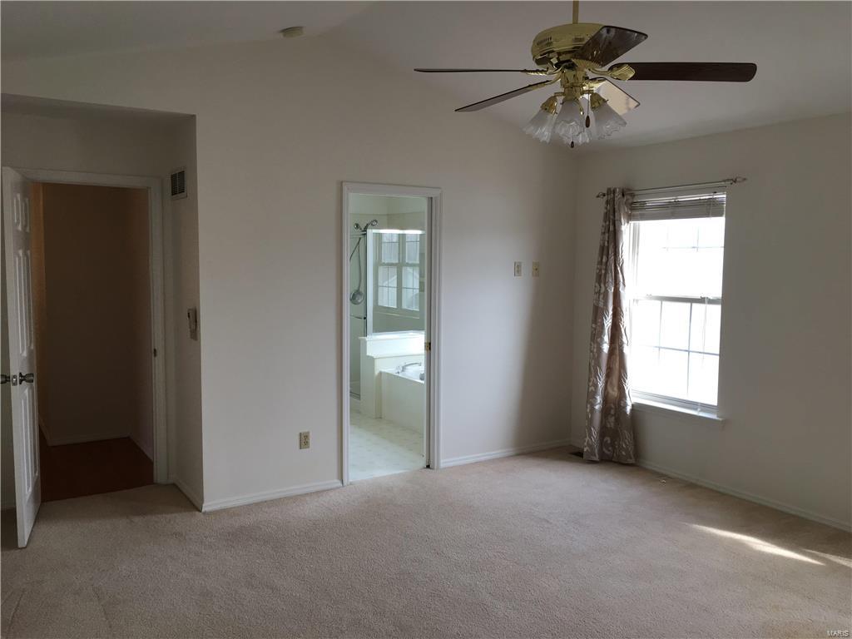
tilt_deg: -6.1
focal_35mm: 29
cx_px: 426
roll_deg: +0.2
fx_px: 714
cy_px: 320
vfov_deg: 48.2
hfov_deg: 61.7
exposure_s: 1/120
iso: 40
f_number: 2.2
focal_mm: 4.15
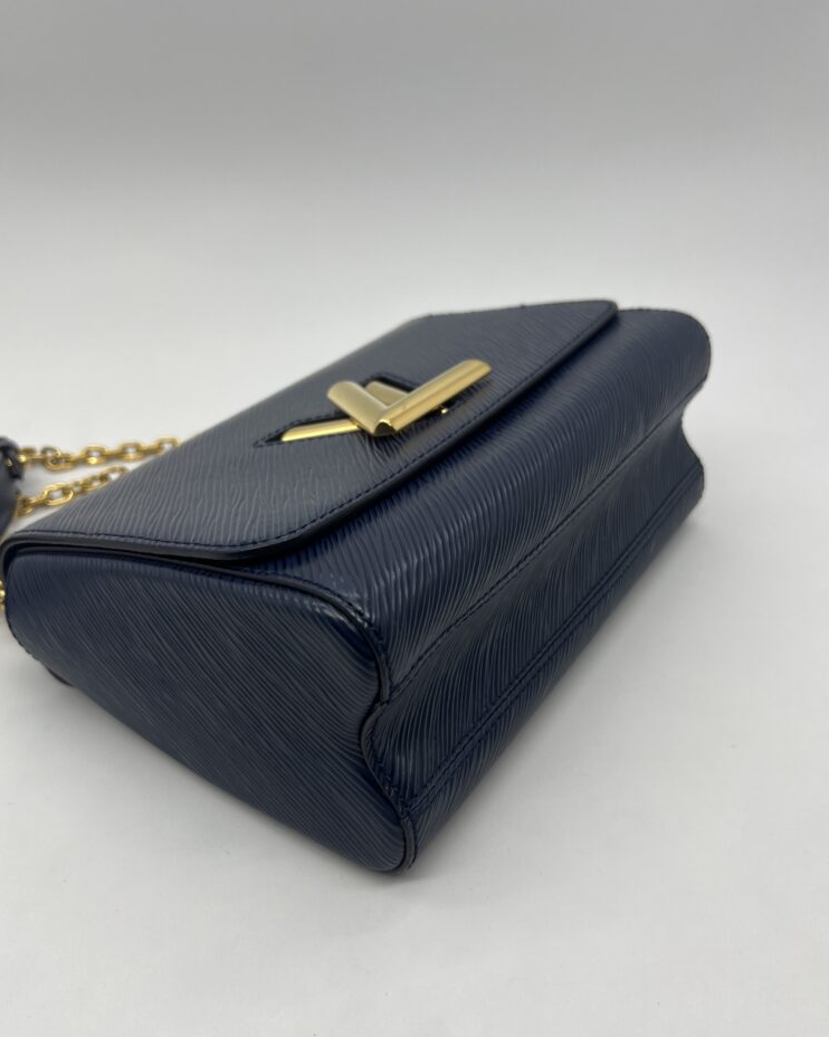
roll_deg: +1.1
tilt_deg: -32.8
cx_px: 410
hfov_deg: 51.5
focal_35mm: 28
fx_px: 859
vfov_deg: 62.2
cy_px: 535
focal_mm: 5.7
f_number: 1.5
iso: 40
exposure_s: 1/262
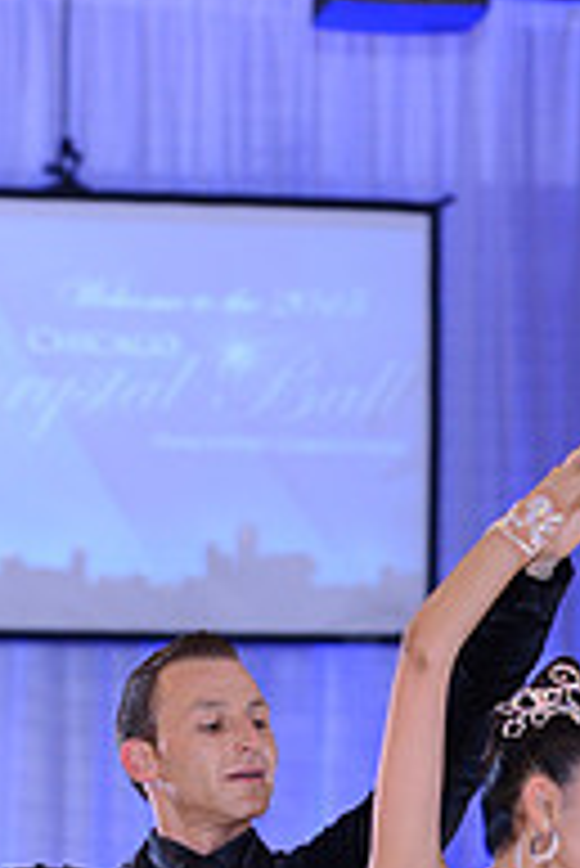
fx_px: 8394
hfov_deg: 4.0
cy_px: 1268
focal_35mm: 348
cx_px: 214
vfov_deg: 5.9
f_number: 5
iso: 1250
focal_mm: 116
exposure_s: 1/250
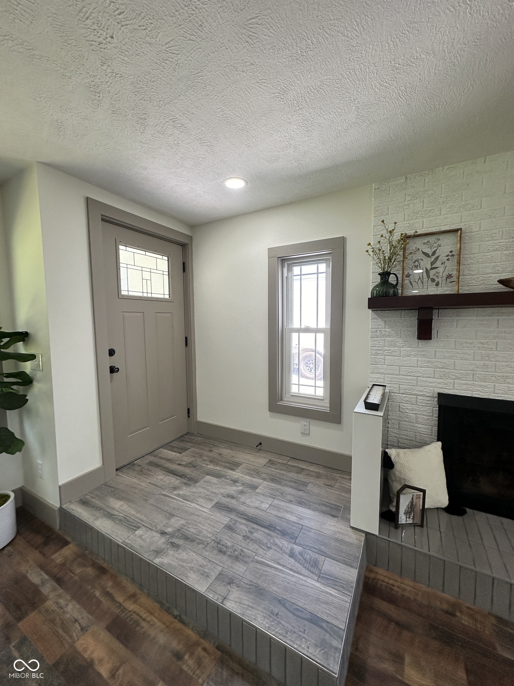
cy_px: 343
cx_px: 257
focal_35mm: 14
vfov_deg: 102.1
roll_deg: +1.1
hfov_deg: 85.7
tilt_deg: -5.8
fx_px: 277
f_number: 2.2
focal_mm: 2.22
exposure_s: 1/99
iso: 100
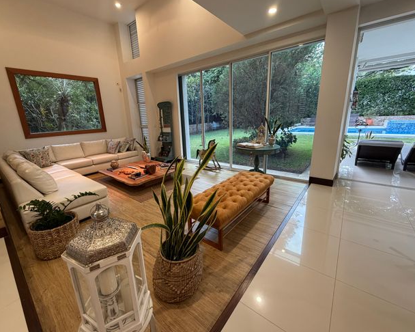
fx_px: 184
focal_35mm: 15
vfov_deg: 84.0
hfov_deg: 96.8
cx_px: 204
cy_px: 164
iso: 200
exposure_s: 1/60
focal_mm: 2.22
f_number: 2.2
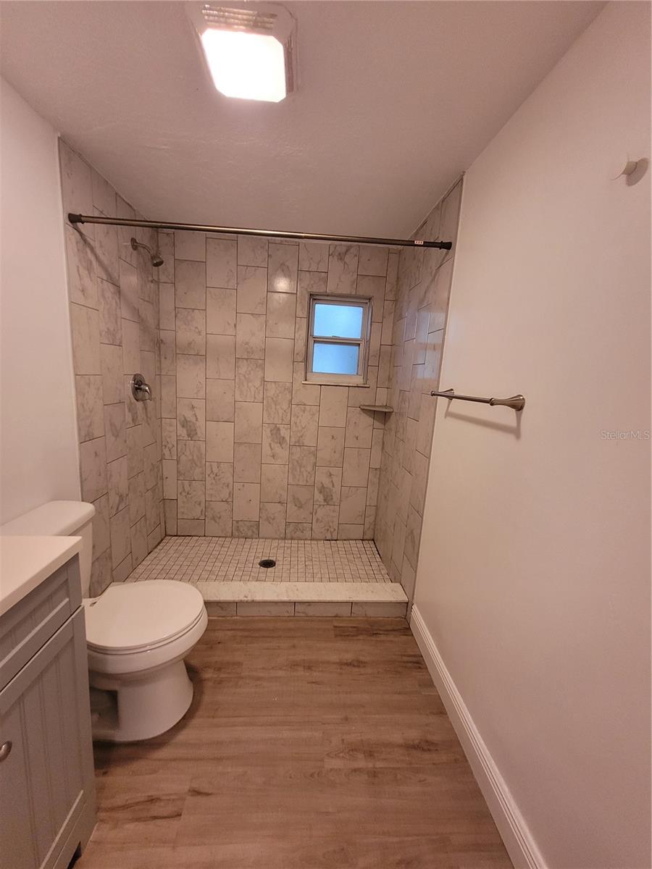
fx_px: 326
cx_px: 326
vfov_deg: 106.2
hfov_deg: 89.9
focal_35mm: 13
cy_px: 434
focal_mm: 1.74
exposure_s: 1/60
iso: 250
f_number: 2.2
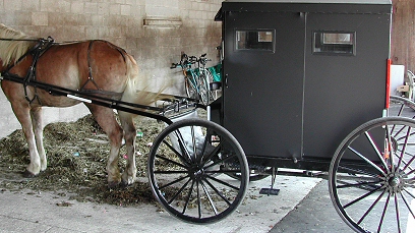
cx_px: 173
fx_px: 572
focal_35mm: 52
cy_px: 96
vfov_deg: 23.0
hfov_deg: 39.8
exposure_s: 1/44.3
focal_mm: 8
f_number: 2.8
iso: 100
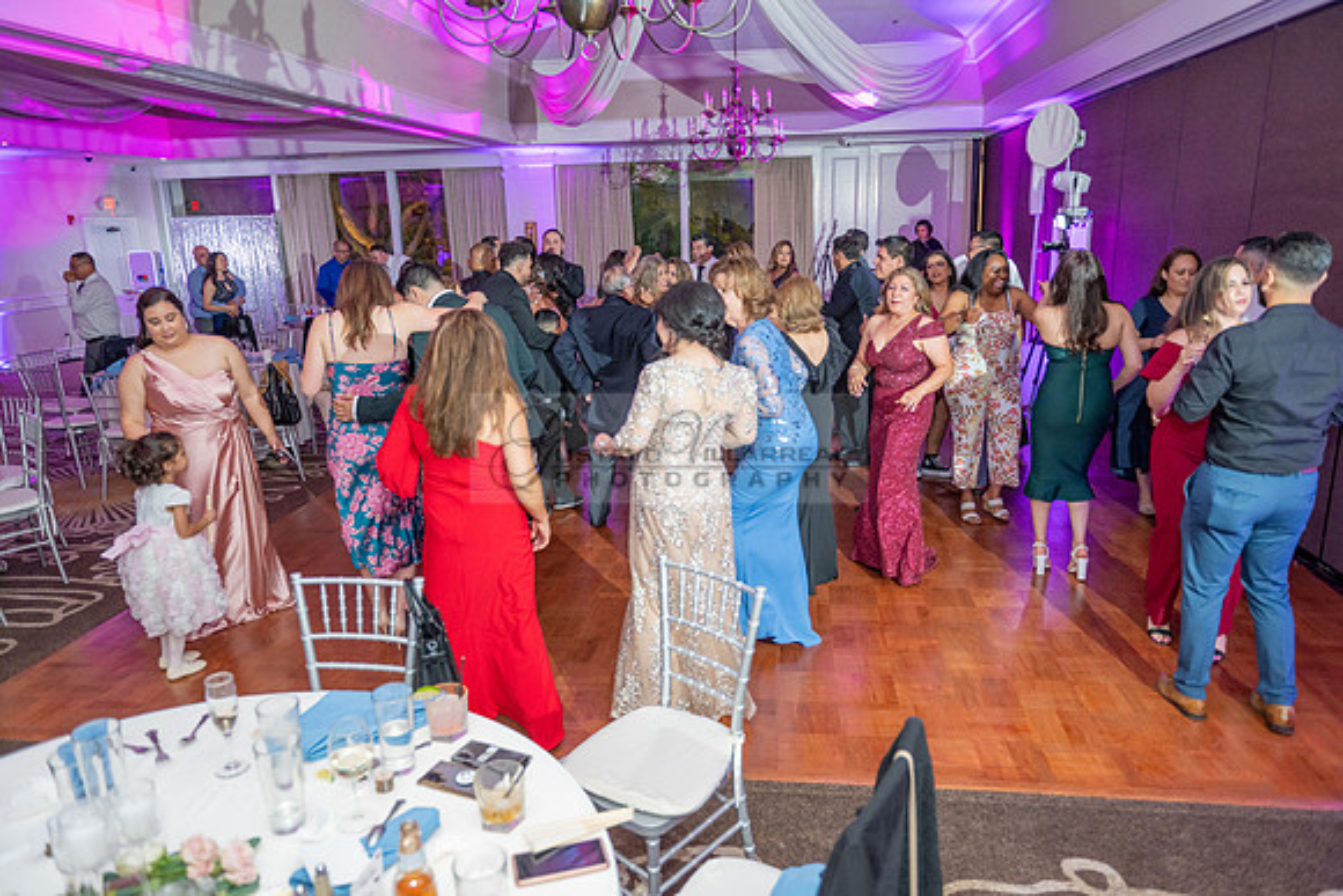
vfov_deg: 53.2
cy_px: 448
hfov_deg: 73.7
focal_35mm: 24
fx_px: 896
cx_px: 672
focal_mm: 24
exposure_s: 1/100
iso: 800
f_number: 2.8
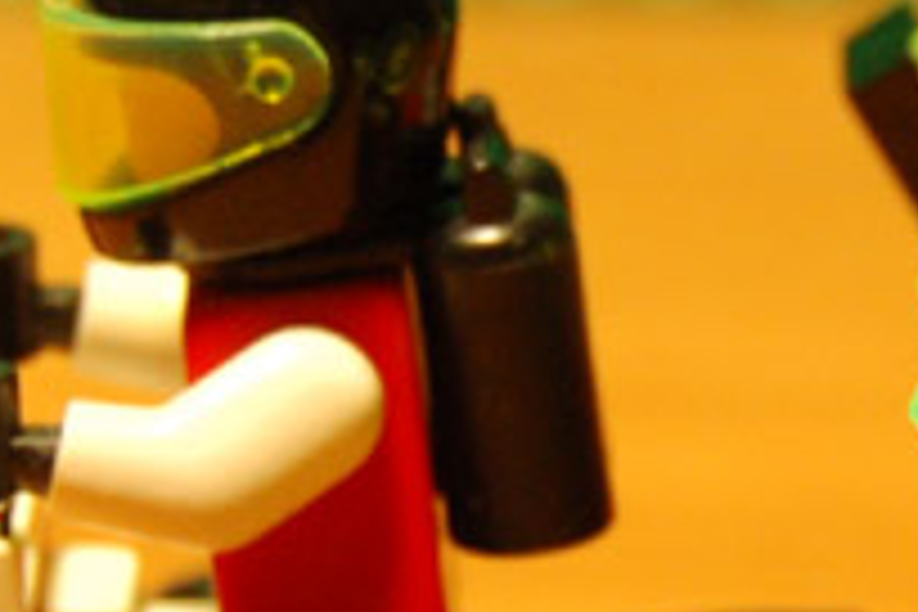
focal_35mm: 335
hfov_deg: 6.1
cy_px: 378
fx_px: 8542
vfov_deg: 4.1
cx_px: 837
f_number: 4.8
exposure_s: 1/30
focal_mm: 38
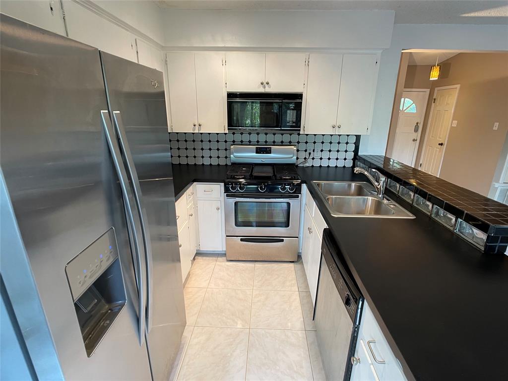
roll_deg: -0.2
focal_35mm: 26
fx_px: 382
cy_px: 190
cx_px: 254
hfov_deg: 67.3
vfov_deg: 53.1
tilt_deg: -16.8
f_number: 1.6
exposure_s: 1/60
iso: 100
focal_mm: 4.2
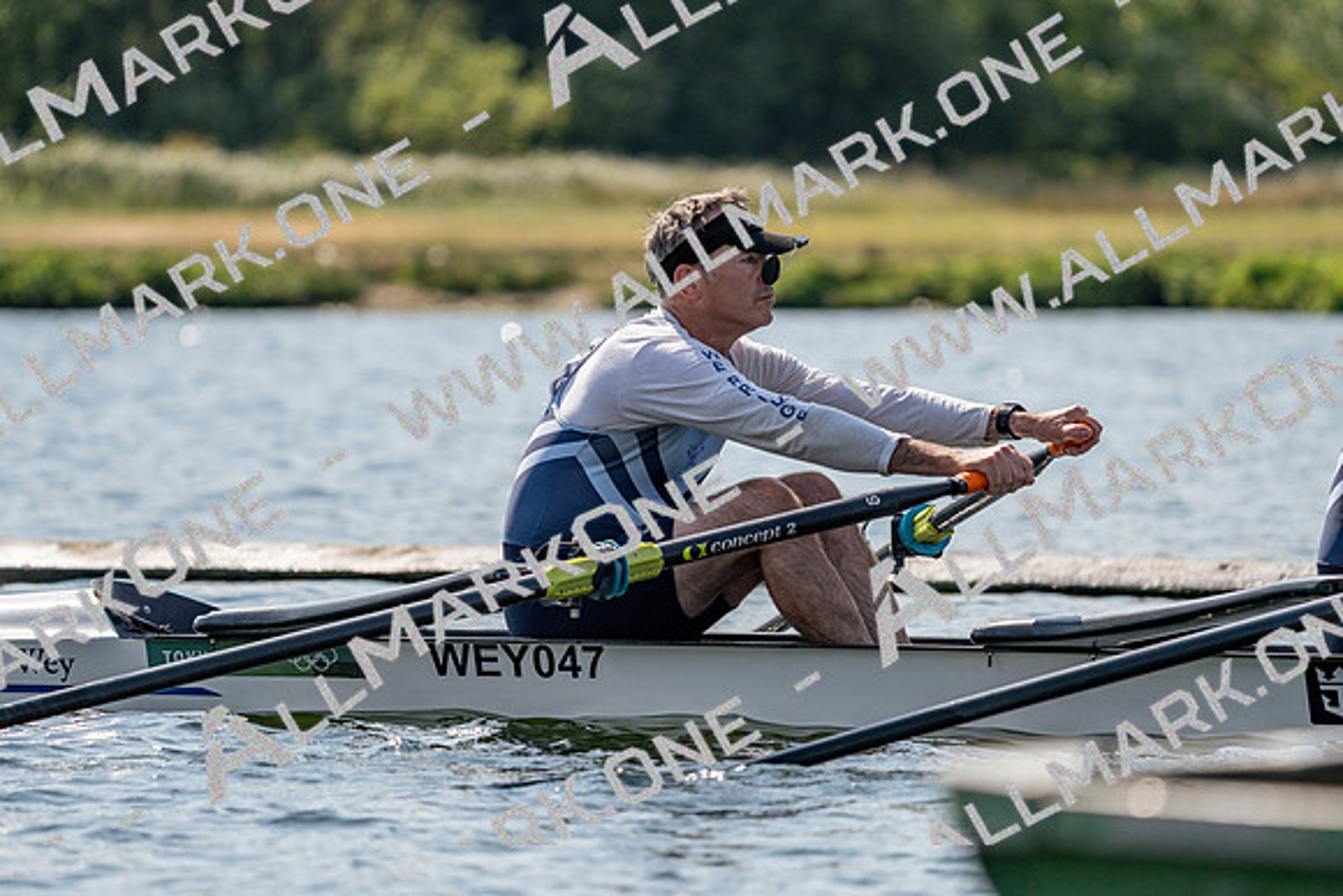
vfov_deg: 4.4
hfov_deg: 6.6
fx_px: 11642
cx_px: 672
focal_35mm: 312
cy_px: 448
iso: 200
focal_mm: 312
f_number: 6.3
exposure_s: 1/1600
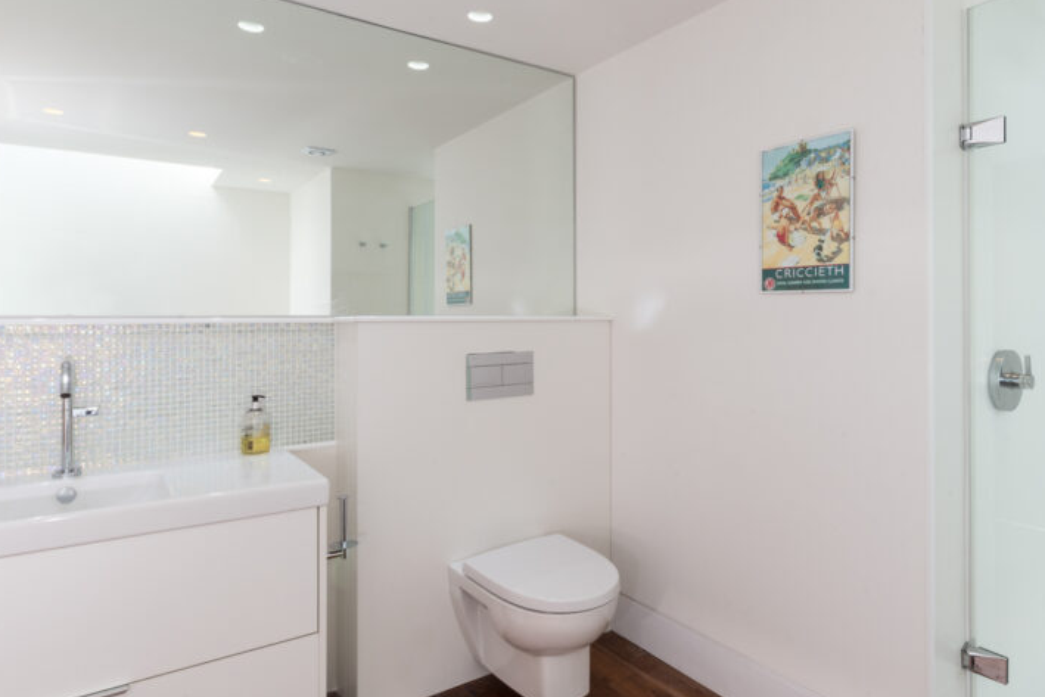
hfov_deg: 78.4
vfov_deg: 57.1
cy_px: 315
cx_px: 570
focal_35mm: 22
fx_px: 639
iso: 160
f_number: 16
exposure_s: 1/8
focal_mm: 15
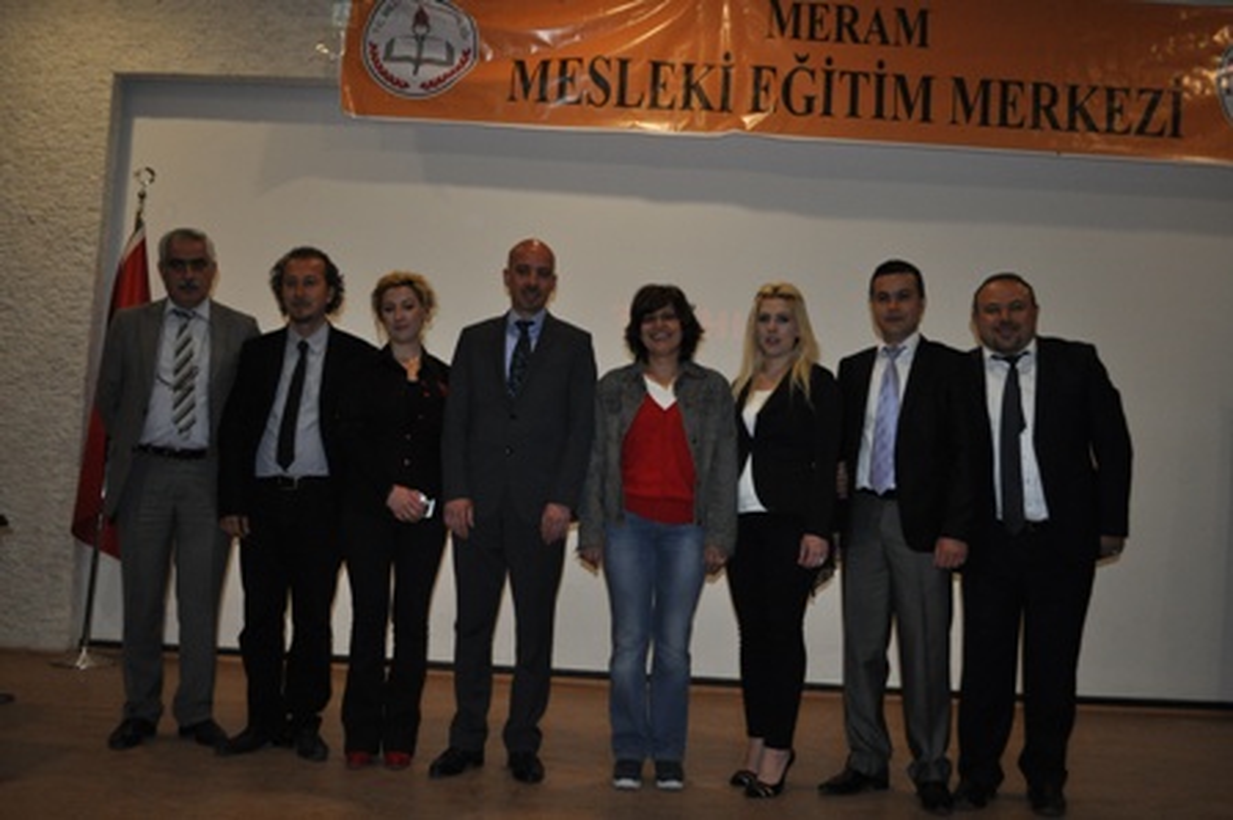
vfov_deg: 39.9
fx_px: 1129
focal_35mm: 33
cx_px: 616
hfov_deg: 57.3
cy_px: 410
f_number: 4
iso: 800
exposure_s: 1/60
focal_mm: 22
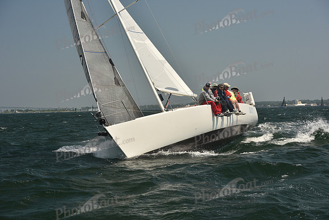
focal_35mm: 70
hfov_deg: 28.8
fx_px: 640
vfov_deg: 19.5
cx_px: 164
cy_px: 110
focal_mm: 70
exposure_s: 1/640
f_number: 7.1
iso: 250
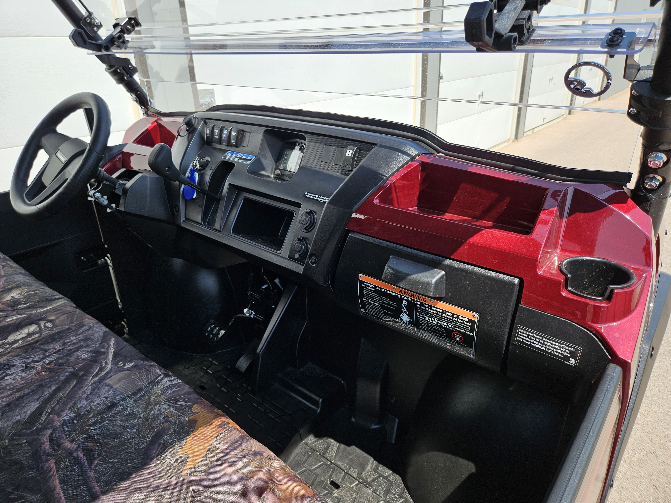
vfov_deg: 58.9
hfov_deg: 73.9
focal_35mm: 23
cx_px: 336
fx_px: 446
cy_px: 252
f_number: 1.8
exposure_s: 1/799
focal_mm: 5.4
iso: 25
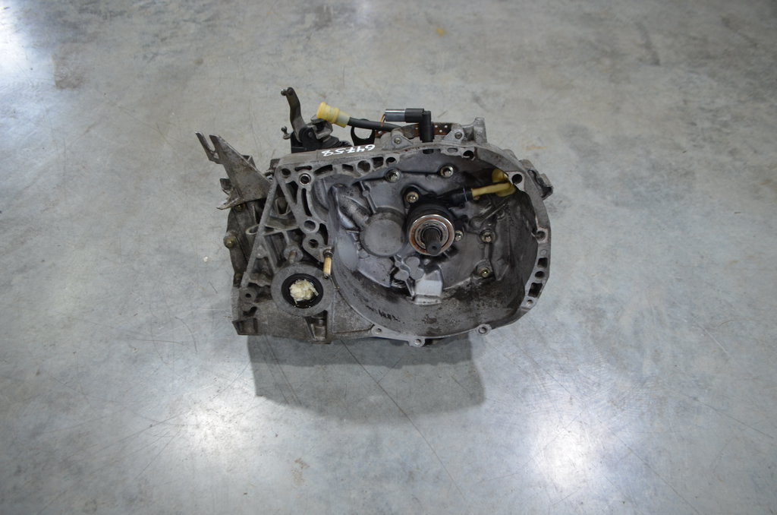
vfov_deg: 43.4
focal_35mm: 30
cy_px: 258
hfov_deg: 62.0
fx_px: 646
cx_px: 388
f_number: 4
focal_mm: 20
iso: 560
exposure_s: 1/60
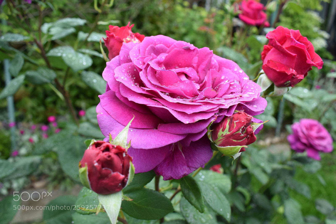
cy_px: 112
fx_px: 294
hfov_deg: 59.5
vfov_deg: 41.7
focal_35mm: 32
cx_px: 168
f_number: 8
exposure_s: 1/250
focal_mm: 21
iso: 400
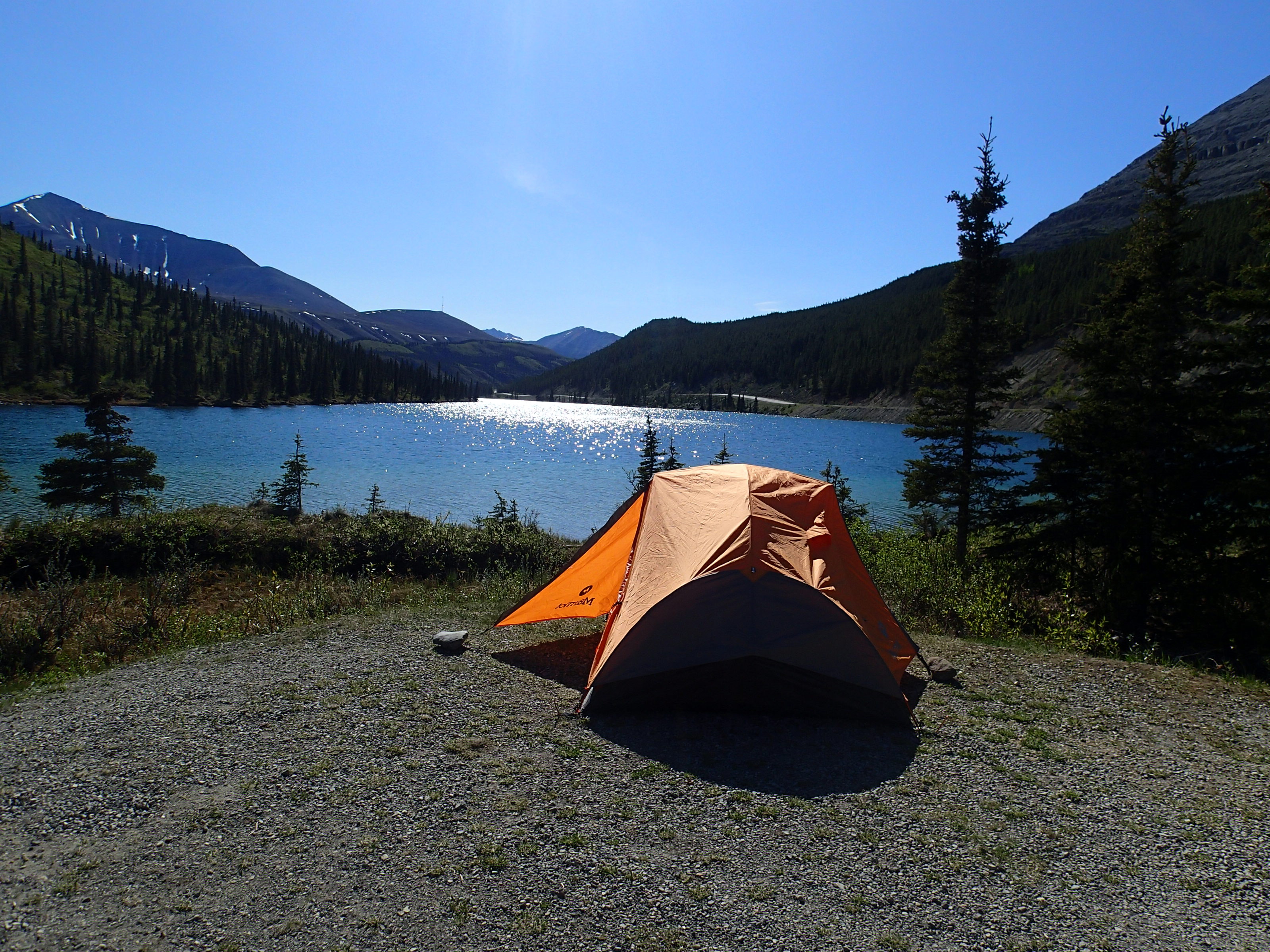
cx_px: 635
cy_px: 476
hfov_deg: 69.4
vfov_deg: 54.9
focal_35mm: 25
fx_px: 917
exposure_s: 1/400
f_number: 8
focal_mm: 4.5
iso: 100
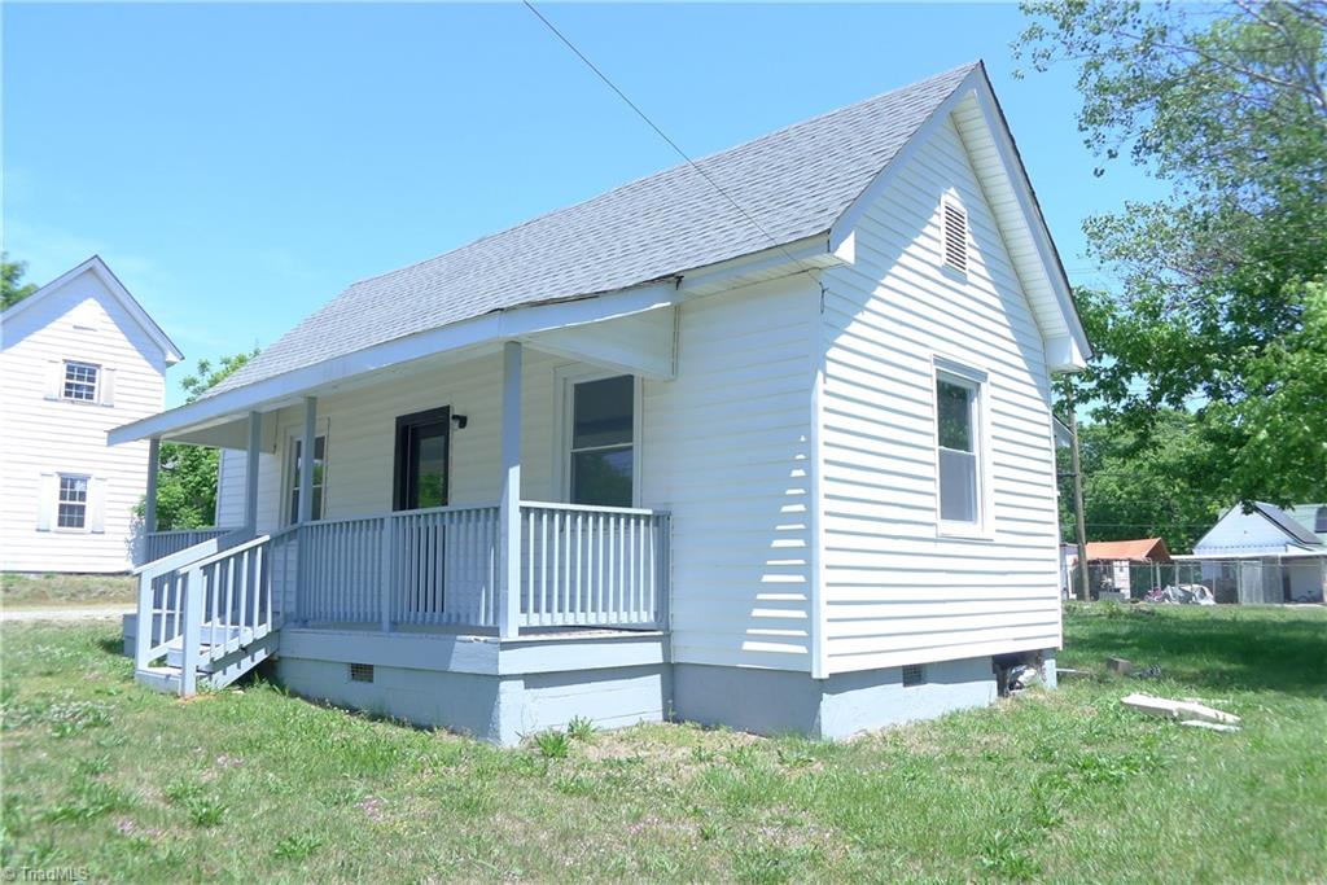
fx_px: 1290
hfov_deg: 54.4
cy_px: 442
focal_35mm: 35
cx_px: 664
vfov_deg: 37.9
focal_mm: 7.5
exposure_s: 1/500
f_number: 2.8
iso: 80
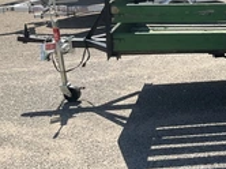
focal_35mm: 70
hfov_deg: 26.1
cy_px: 8
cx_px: 234
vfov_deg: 20.4
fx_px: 456
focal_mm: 3
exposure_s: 1/1412
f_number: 1.8
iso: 25
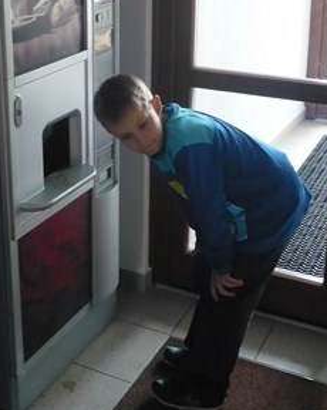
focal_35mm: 57
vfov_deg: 32.2
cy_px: 85
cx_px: 82
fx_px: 690
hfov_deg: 26.3
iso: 400
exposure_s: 1/40
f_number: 2.8
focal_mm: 5.8
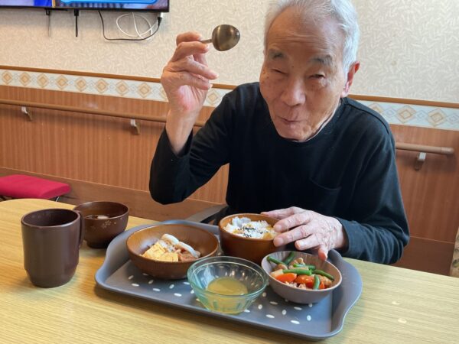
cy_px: 172
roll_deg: -4.5
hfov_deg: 61.7
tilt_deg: -13.6
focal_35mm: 29
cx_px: 230
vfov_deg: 48.2
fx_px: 385
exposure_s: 1/60
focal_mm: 3
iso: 64
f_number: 1.8
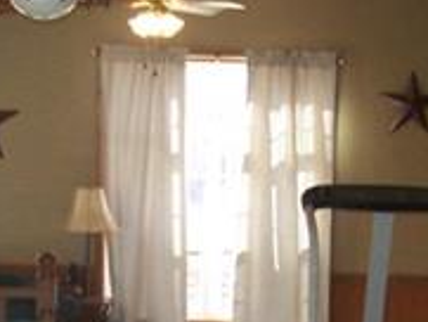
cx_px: 203
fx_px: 1856
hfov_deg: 13.2
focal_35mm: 150
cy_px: 426
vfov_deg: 9.7
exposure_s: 1/80
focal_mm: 5.6
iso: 160
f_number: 2.7
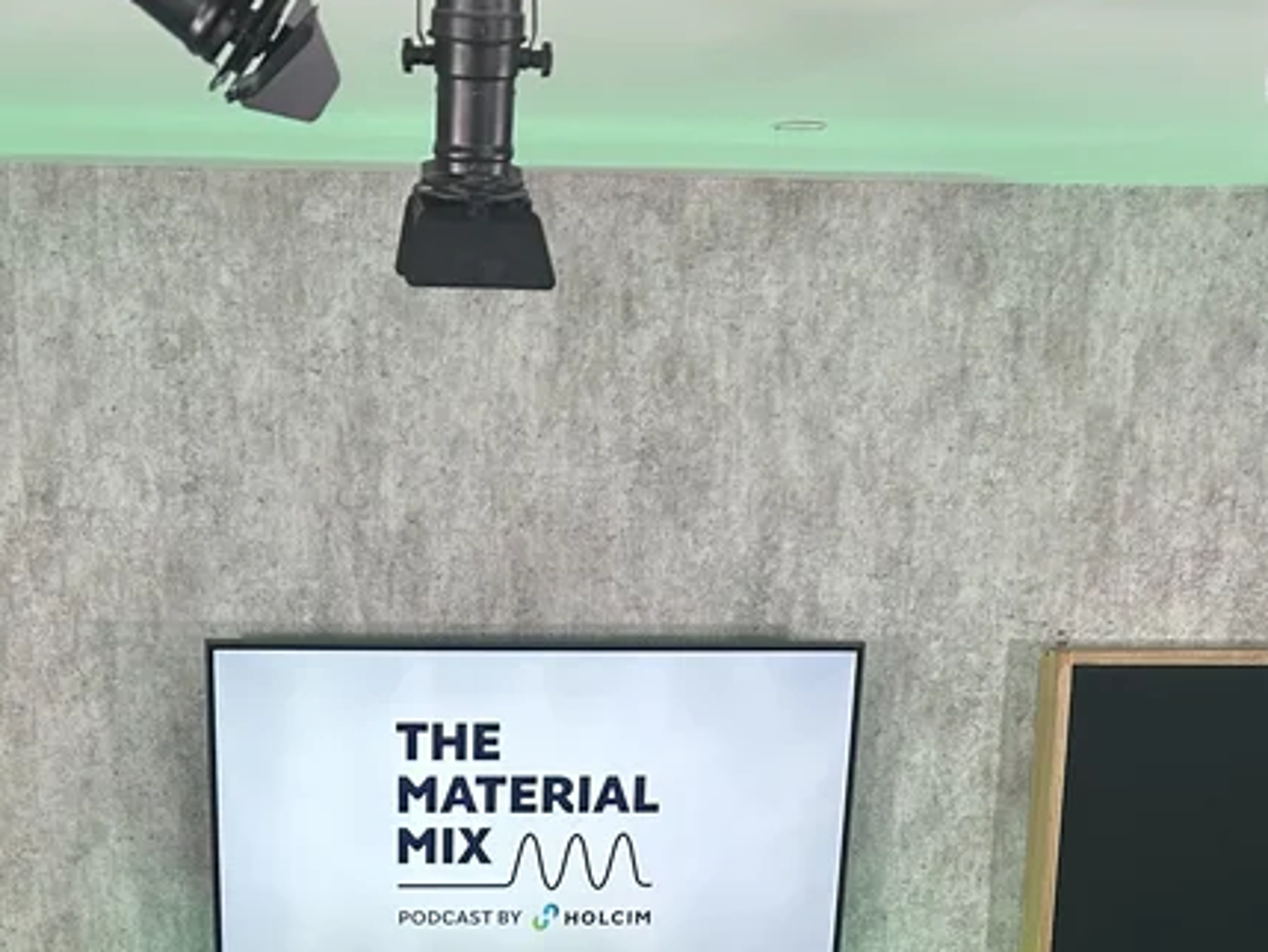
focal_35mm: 66
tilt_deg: -16.6
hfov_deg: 29.3
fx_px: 2418
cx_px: 476
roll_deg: -0.7
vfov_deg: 20.6
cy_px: 1191
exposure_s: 1/120
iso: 125
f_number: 1.5
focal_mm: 5.7
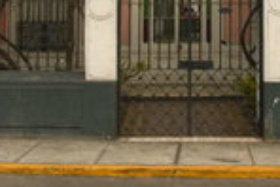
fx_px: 654
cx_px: 204
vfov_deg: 15.5
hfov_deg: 24.0
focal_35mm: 84
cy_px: -56
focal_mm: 21
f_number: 14
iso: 1600
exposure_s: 1/200
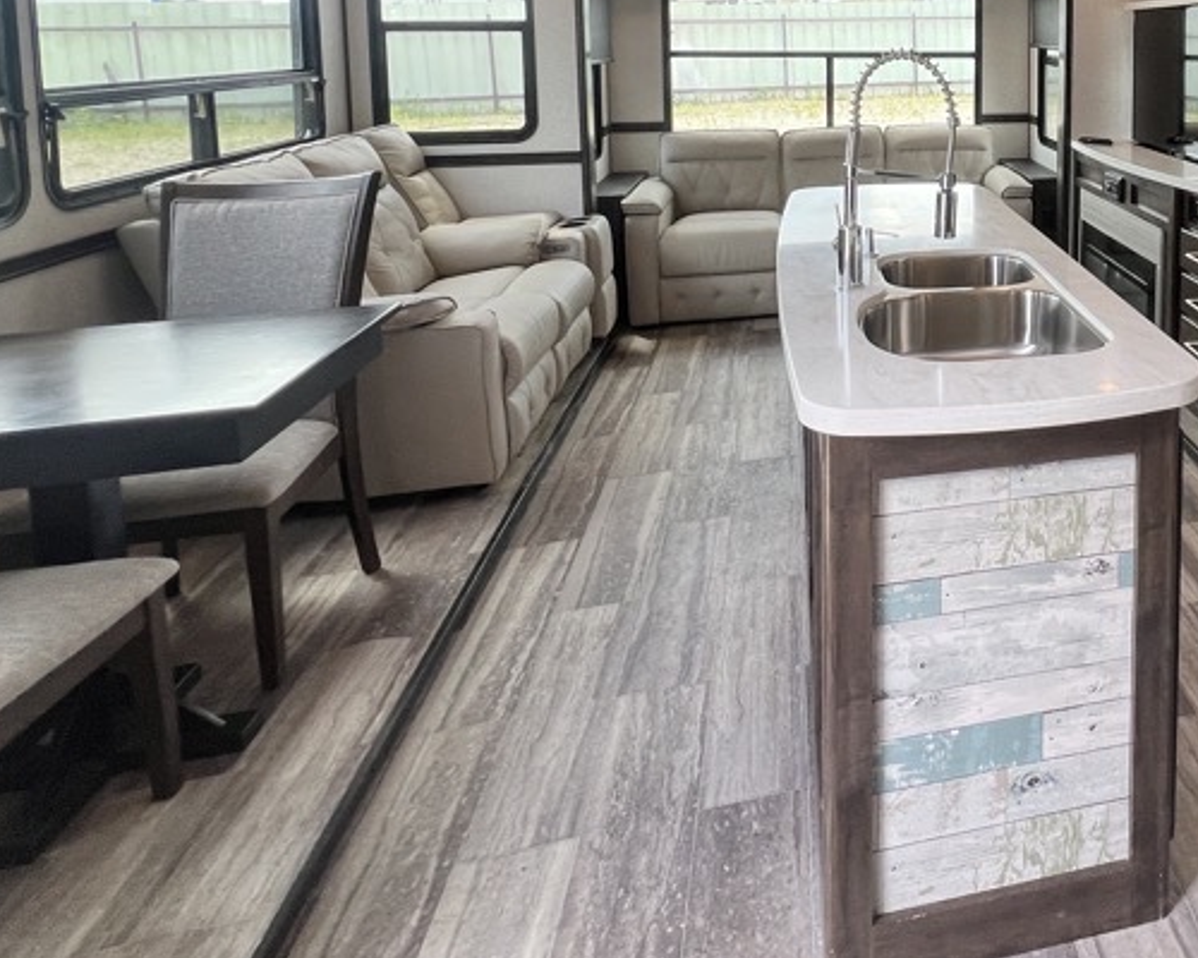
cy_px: 93
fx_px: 922
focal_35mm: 26
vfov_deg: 49.0
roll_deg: +1.0
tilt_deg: -3.9
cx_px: 1061
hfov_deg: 57.5
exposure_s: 1/99
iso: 80
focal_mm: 1.57
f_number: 1.8
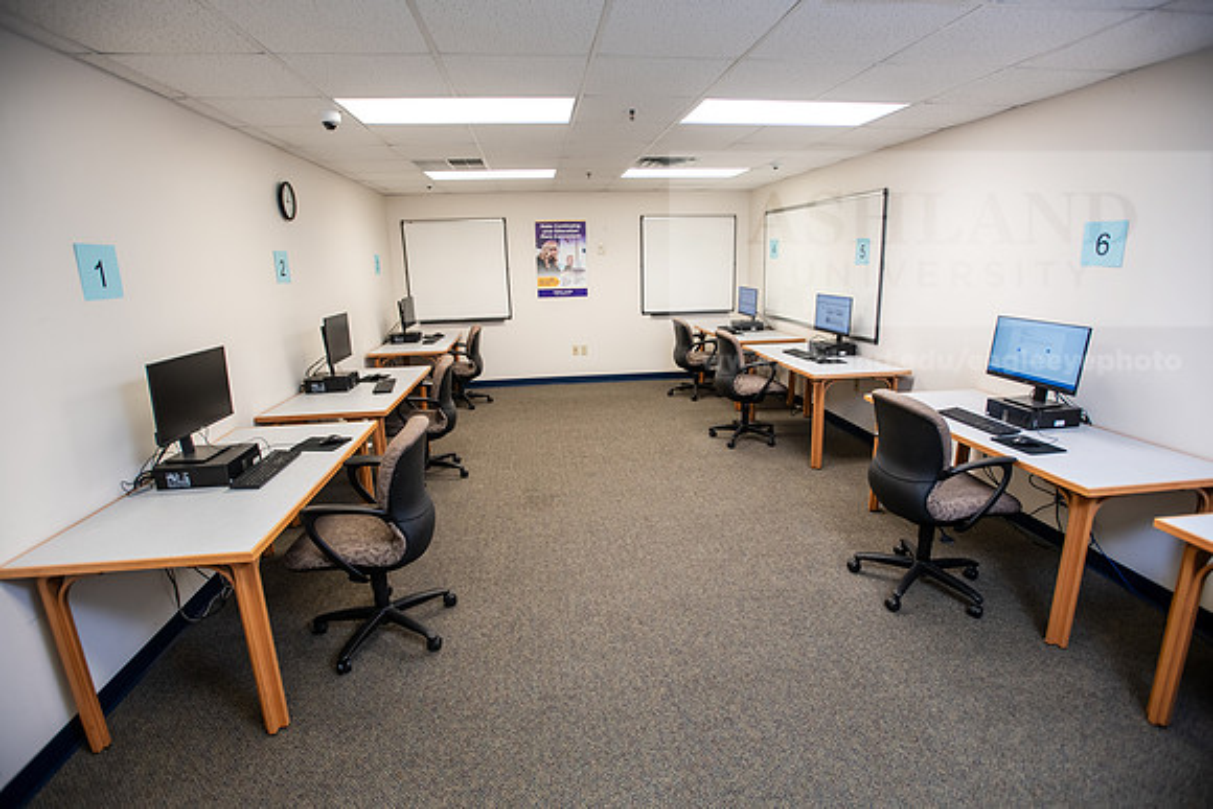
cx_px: 606
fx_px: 573
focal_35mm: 17
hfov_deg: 93.3
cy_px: 404
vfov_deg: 70.5
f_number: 4
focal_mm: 17
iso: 800
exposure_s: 1/125
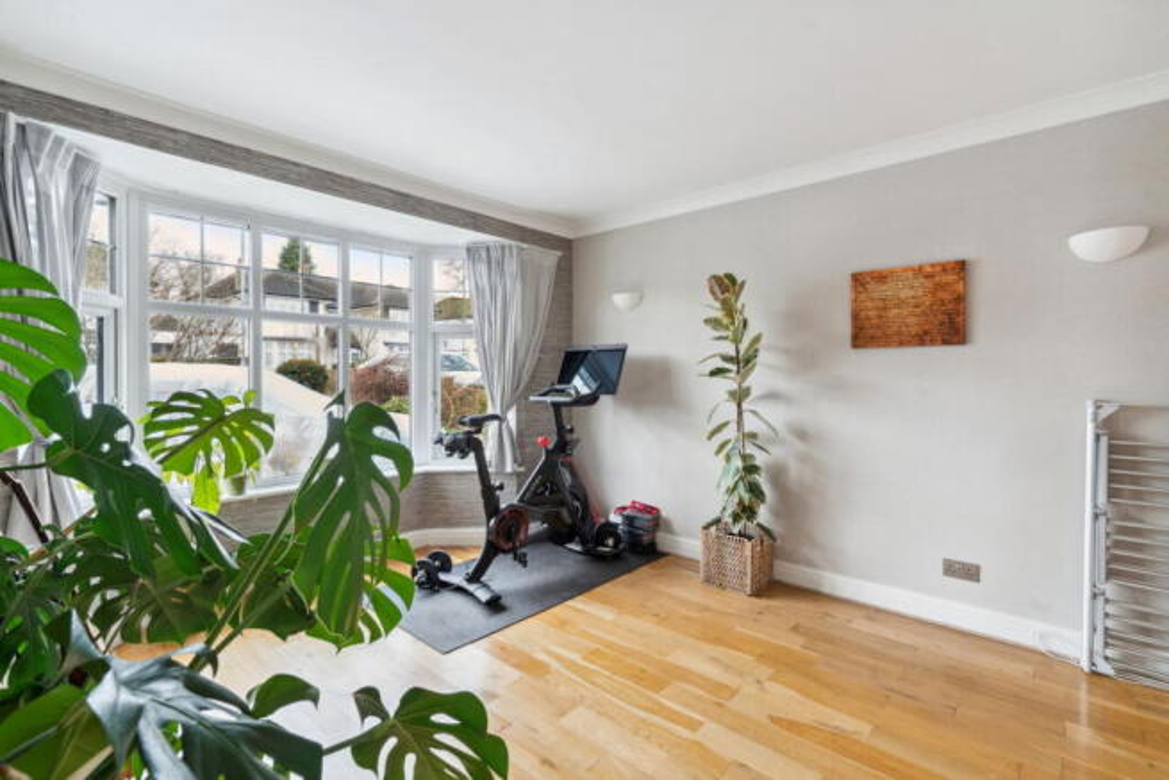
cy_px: 390
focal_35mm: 16
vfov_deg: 73.8
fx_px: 520
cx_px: 584
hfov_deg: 96.7
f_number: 10
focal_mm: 16
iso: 640
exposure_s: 1/2.5
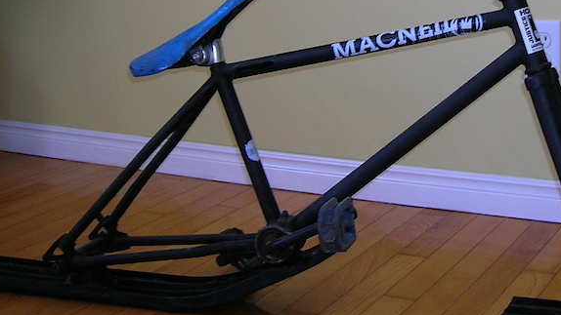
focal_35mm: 66
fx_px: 982
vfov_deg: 18.0
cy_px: 36
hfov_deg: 31.3
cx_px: 422
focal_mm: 5.7
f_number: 2.9
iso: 50
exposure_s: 1/30
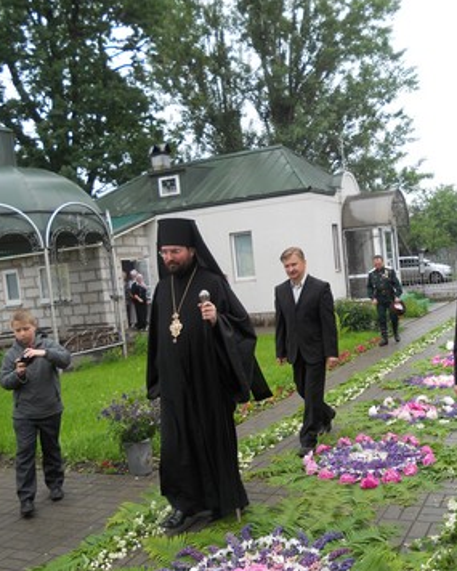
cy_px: 298
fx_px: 625
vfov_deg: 49.1
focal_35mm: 37
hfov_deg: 39.7
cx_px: 298
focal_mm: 4.9
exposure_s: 1/200
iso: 80
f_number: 3.2
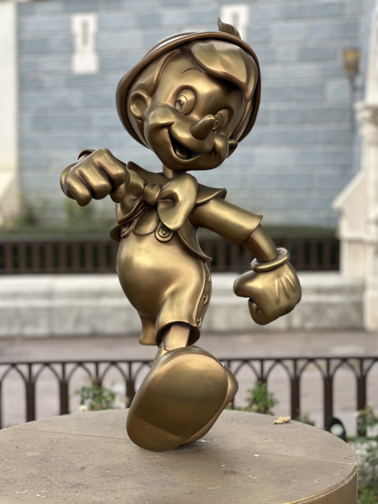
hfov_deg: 19.1
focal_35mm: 77
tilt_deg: -5.4
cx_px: 189
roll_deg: +2.2
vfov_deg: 25.3
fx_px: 1121
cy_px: 252
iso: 32
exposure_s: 1/121
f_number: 2.8
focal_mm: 9
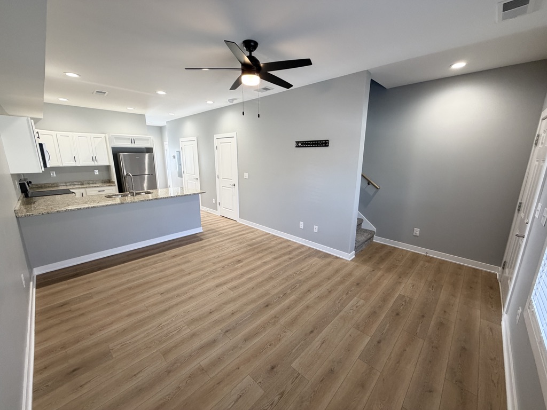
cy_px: 205
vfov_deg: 85.7
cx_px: 274
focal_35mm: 14
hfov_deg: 102.1
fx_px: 221
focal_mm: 2.22
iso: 200
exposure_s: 1/120
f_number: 2.2
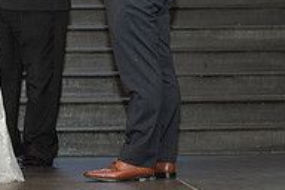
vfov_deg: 9.0
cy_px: -44
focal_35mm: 151
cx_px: 53
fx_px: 1195
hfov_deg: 13.5
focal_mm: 50
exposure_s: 1/200
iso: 800
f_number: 3.5
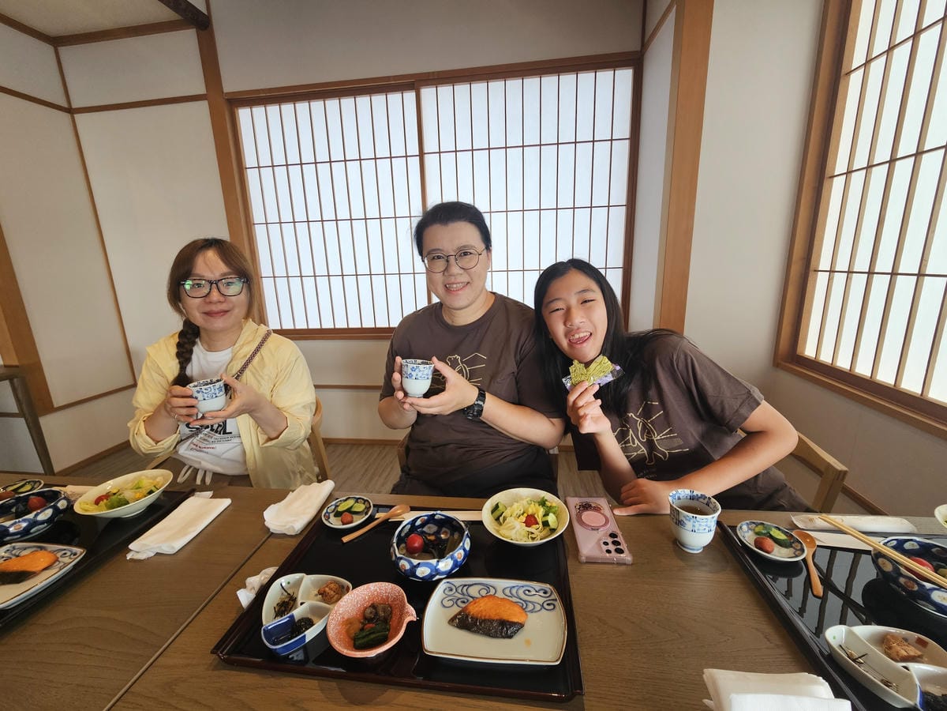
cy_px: 356
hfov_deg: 106.2
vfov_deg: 89.9
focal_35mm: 13
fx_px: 356
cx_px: 474
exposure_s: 1/120
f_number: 2.2
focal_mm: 2.2
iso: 64
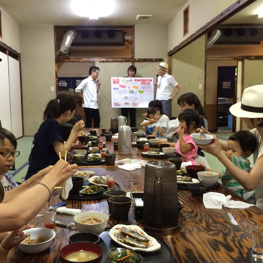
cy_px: 134
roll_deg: +1.0
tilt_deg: -6.0
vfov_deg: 47.2
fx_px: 301
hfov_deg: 47.1
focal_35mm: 35
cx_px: 113
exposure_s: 1/30
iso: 200
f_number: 2.2
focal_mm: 4.15
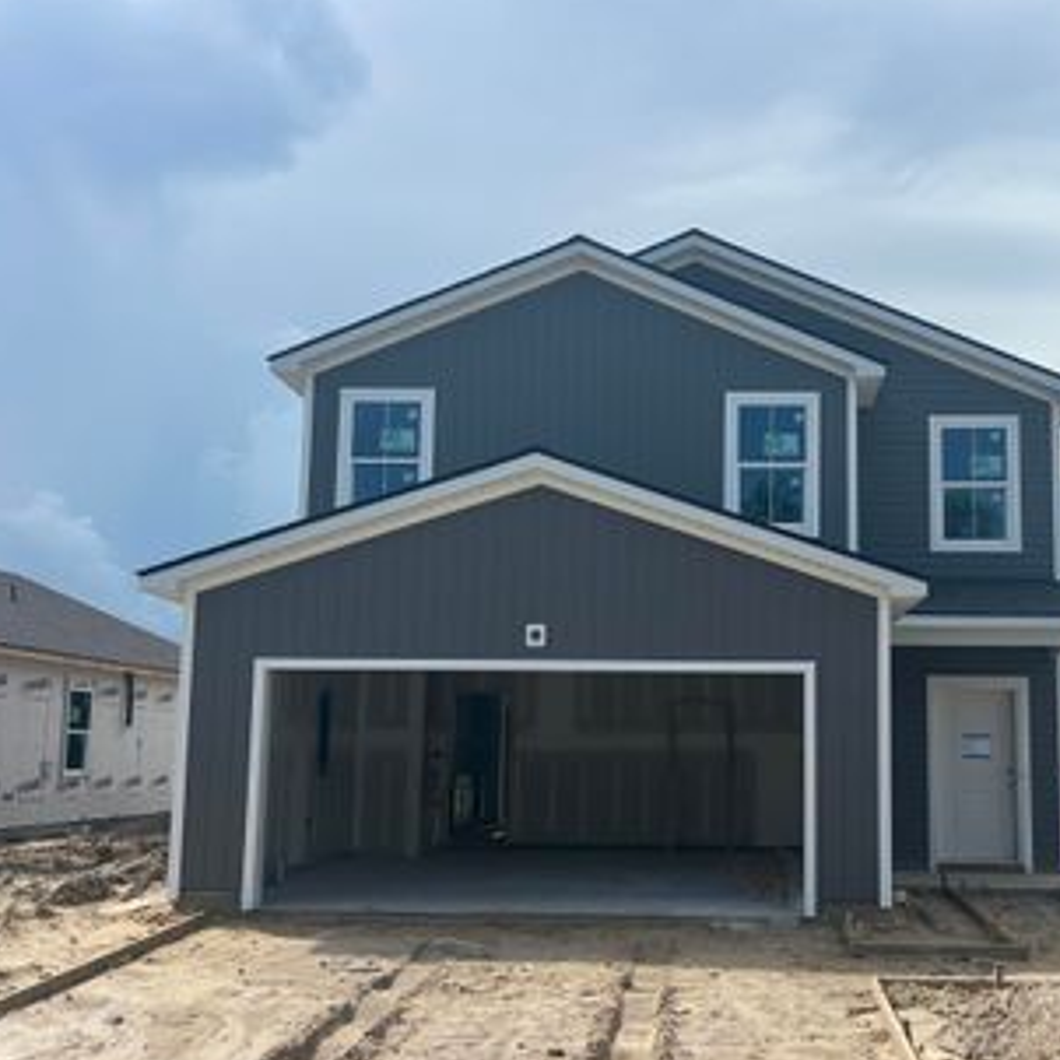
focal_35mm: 38
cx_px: 688
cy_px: 577
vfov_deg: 43.8
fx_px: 1316
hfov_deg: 43.4
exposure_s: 1/5882
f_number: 1.5
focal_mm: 5.7
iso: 50
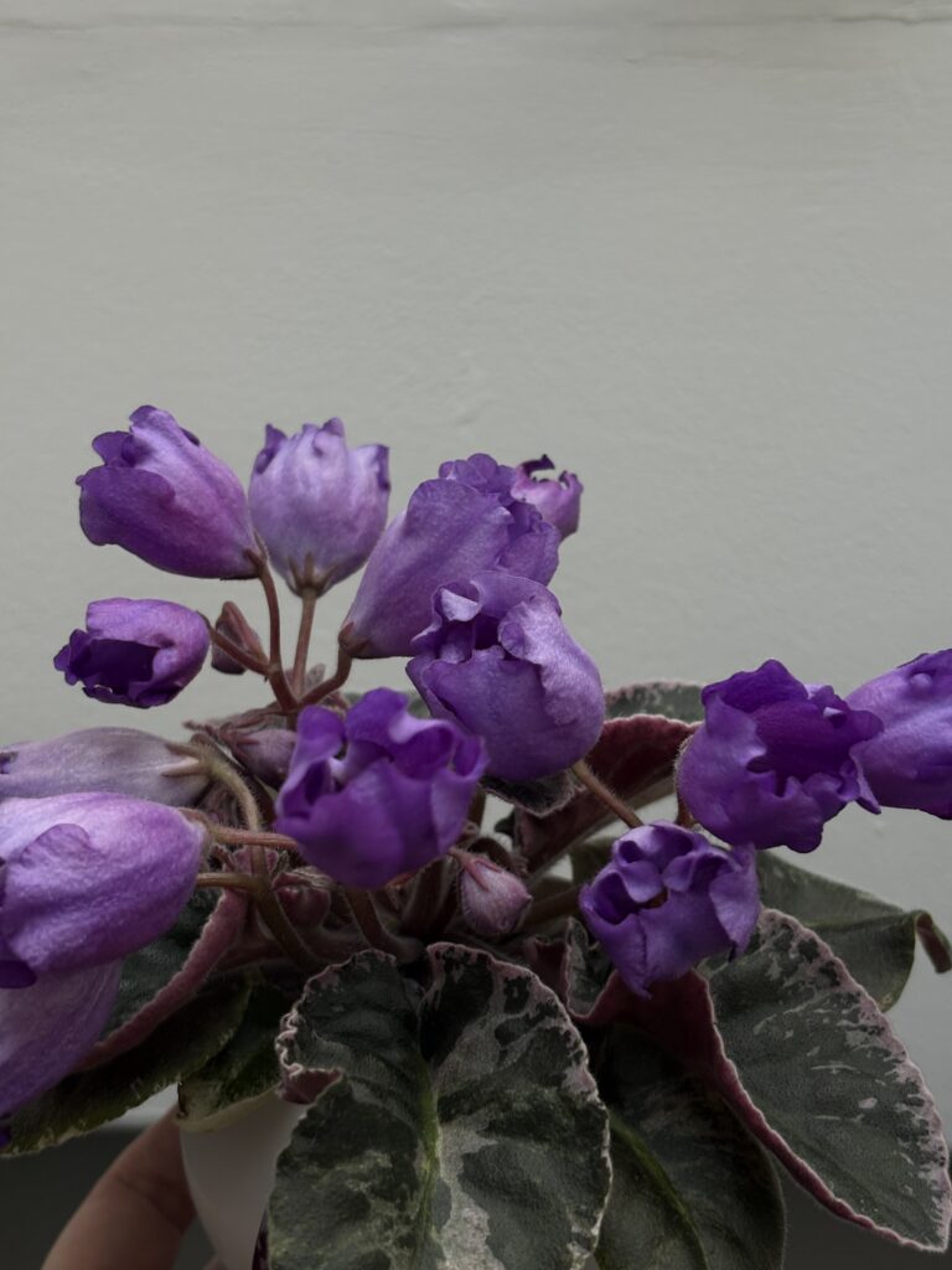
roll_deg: -0.1
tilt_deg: -19.4
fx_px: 1907
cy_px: 635
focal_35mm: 52
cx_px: 476
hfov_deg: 28.0
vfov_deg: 36.8
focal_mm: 5.96
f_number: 1.6
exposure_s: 1/117
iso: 50
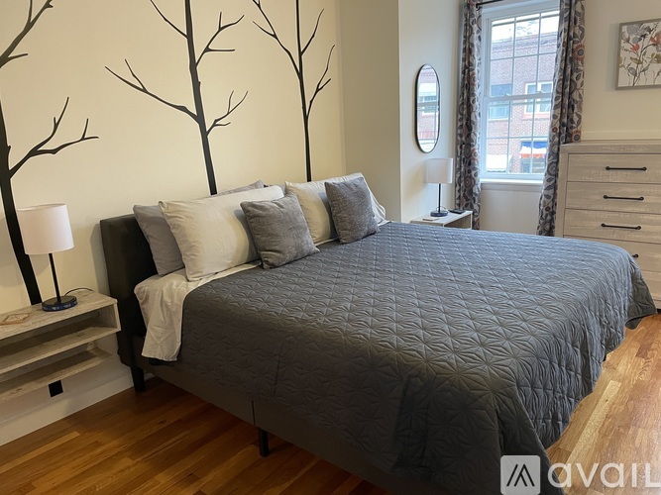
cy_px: 248
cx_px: 330
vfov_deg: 53.0
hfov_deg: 67.3
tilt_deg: -14.6
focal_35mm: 26
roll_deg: +2.6
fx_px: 496
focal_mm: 4.2
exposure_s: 1/60
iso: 400
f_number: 1.6
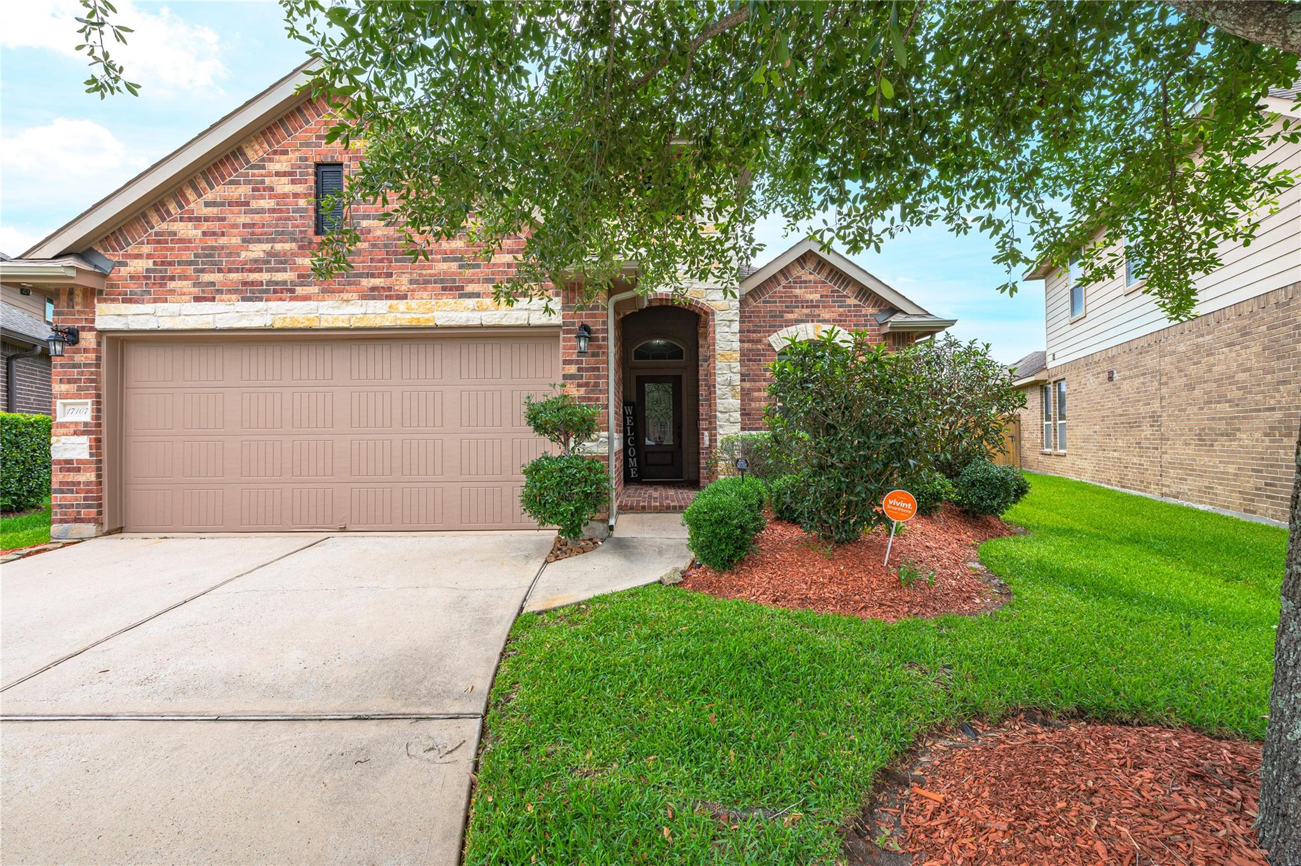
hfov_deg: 100.4
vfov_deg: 77.2
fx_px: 542
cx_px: 650
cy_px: 433
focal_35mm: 15
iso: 125
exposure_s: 1/80
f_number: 10
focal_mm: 15
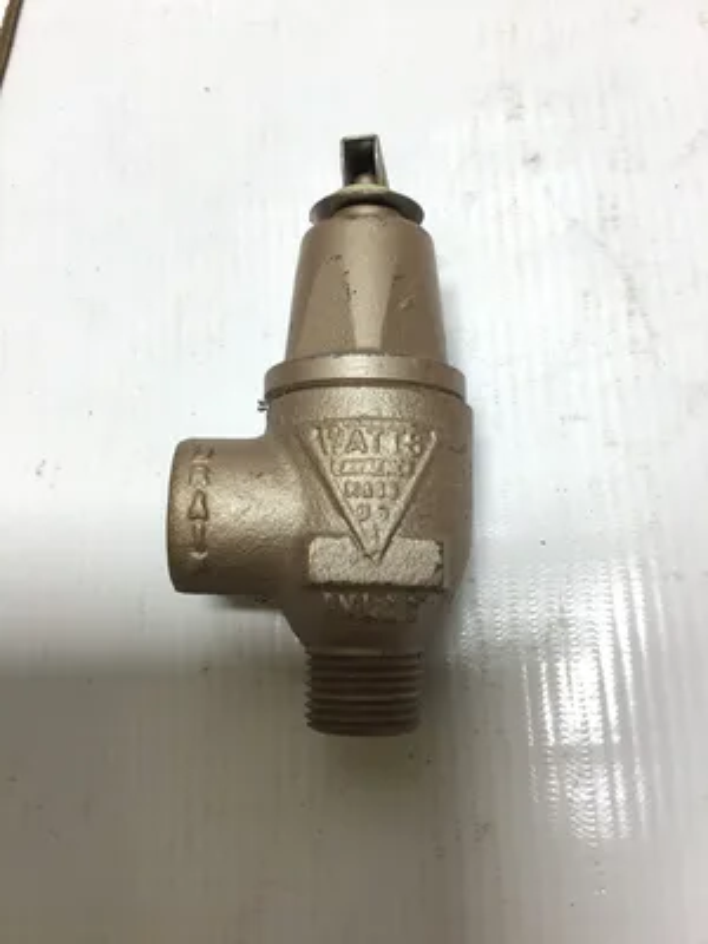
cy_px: 472
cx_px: 354
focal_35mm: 31
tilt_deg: -73.5
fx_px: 845
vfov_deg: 58.4
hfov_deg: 45.4
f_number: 2.4
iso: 32
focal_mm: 3.3
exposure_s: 1/120
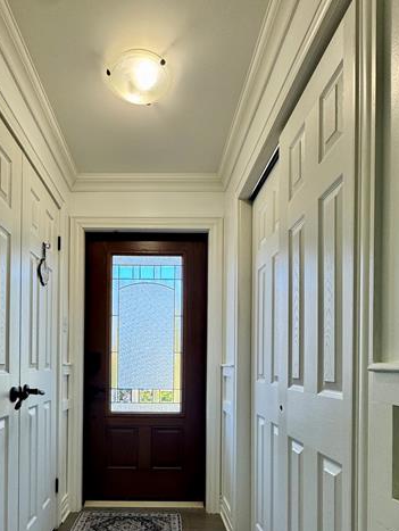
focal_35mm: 23
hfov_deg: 58.4
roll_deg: -1.7
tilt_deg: +0.6
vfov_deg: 71.2
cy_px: 364
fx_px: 353
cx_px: 158
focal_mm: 2.22
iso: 80
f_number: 2.2
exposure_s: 1/120
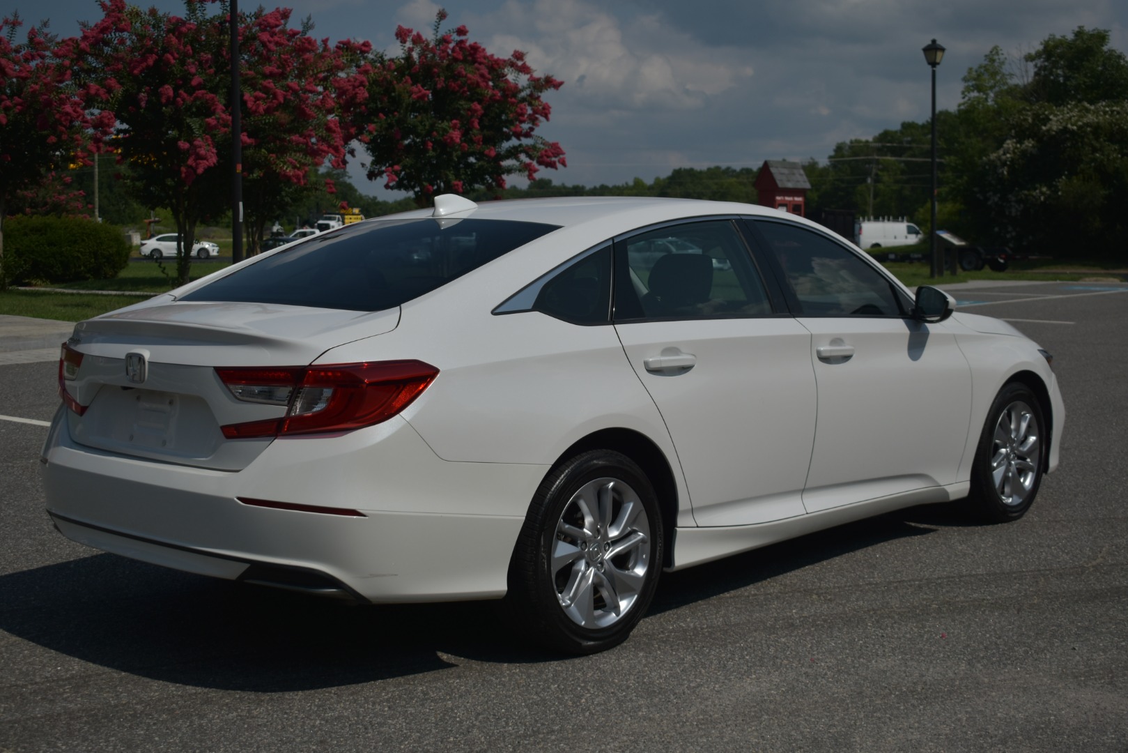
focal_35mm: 48
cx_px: 564
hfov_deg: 41.1
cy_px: 376
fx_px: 1504
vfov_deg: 28.1
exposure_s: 1/3200
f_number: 4.5
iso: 100
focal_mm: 32
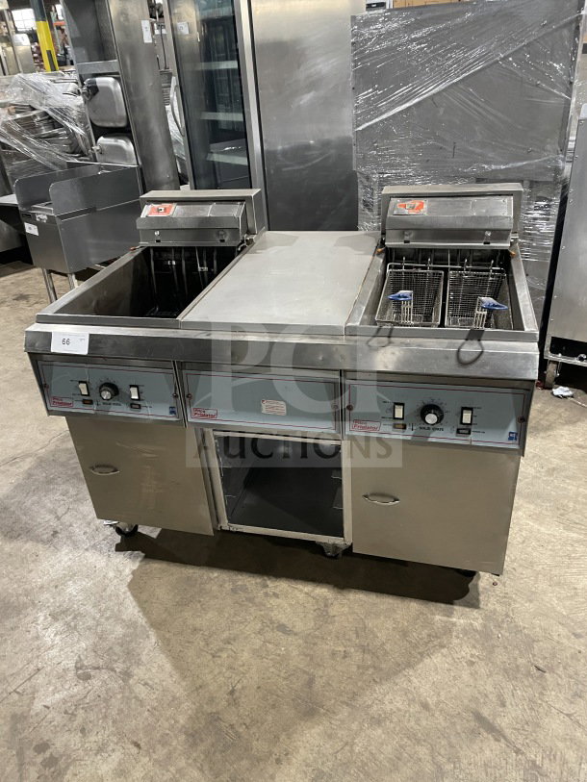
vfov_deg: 67.3
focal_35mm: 26
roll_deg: +7.4
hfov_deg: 53.1
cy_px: 391
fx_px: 588
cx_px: 294
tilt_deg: -26.5
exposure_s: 1/60
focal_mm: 4.2
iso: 400
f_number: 1.6
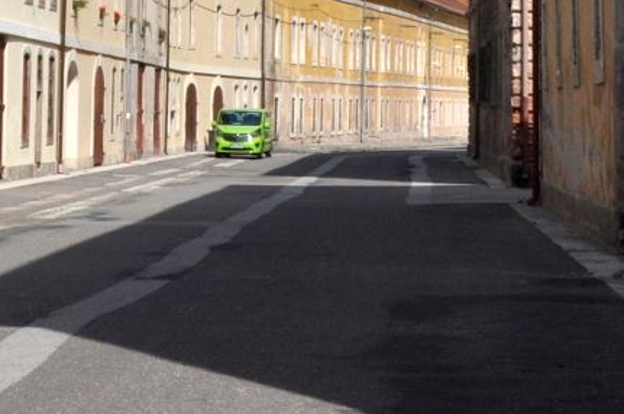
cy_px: -266
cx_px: -106
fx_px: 2544
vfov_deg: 9.0
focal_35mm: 147
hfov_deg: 13.6
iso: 400
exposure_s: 1/200
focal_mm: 22
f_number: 14
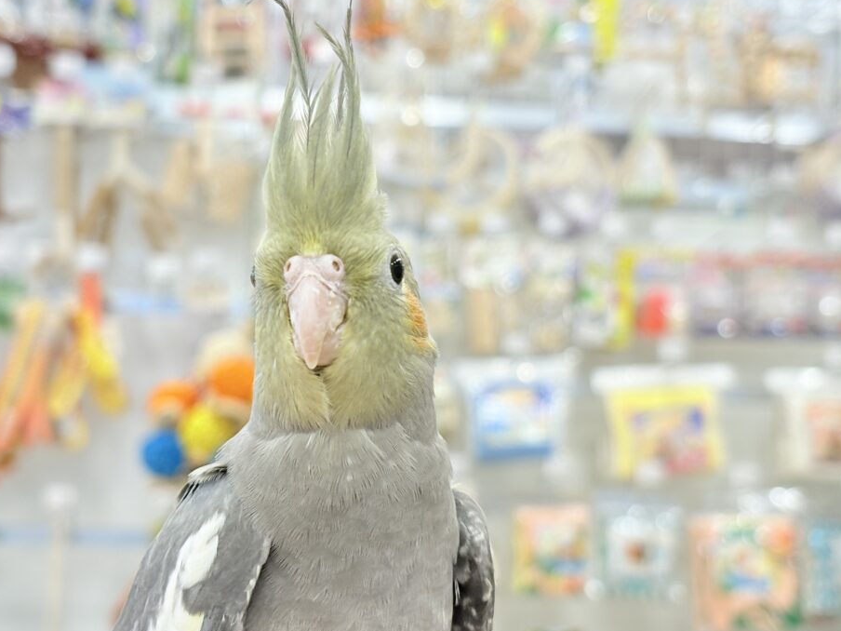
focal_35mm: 69
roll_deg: -1.1
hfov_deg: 28.2
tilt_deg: +5.6
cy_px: 289
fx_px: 1676
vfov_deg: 21.3
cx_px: 413
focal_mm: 5.96
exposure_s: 1/50
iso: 50
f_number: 1.6
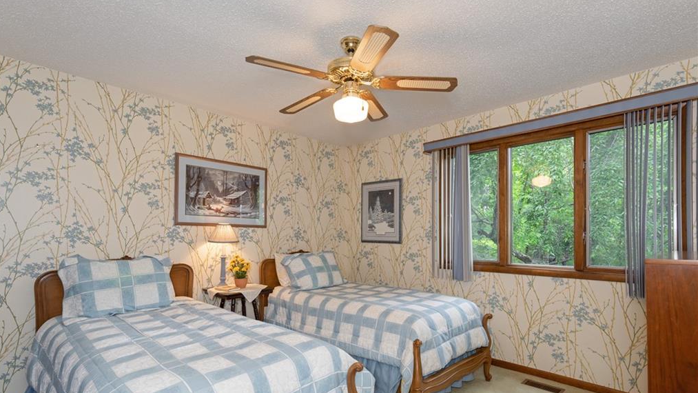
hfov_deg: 92.7
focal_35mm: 18
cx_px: 346
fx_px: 333
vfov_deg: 60.7
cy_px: 229
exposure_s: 1/25
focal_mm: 17
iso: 320
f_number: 7.1
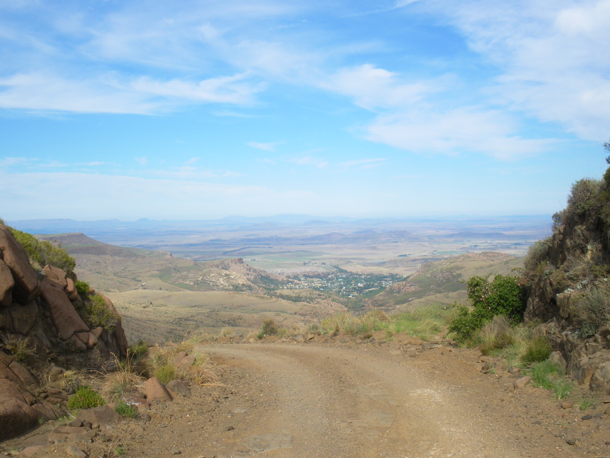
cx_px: 319
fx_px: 687
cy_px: 244
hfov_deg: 47.8
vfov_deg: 36.8
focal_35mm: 39
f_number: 5.4
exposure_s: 1/250
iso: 64
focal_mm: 6.3
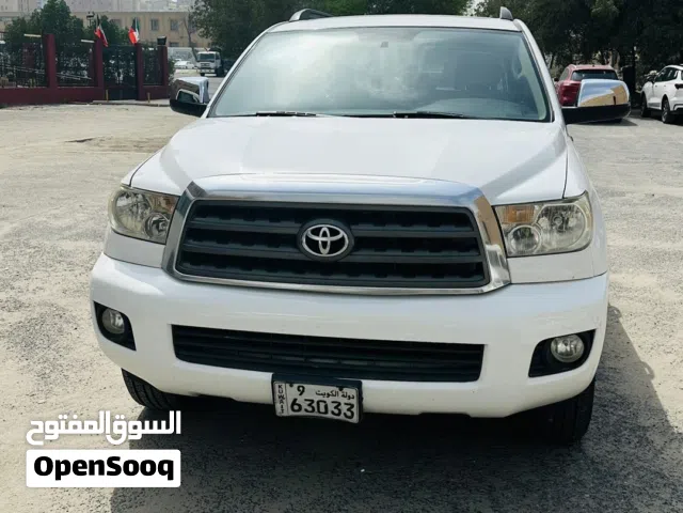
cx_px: 342
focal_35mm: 24
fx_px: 474
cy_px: 256
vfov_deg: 56.8
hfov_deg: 71.6
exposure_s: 1/9709
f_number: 1.78
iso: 80
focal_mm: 6.86
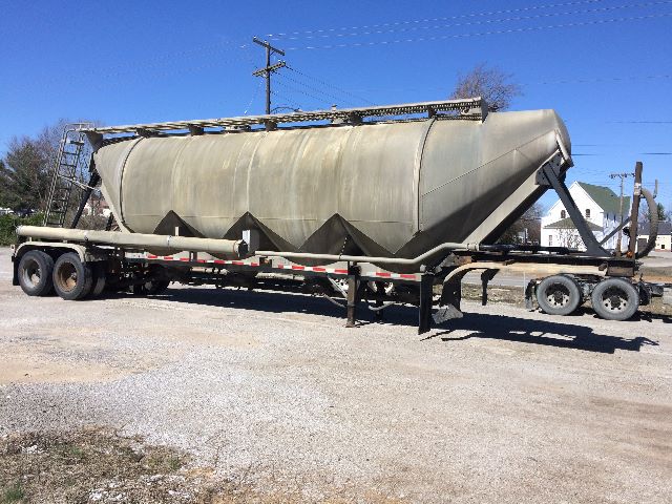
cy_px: 252
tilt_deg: -0.9
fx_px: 563
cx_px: 336
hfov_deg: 61.7
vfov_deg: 48.2
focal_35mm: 29
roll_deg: +0.4
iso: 32
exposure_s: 1/2740
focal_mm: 4.15
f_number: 2.2
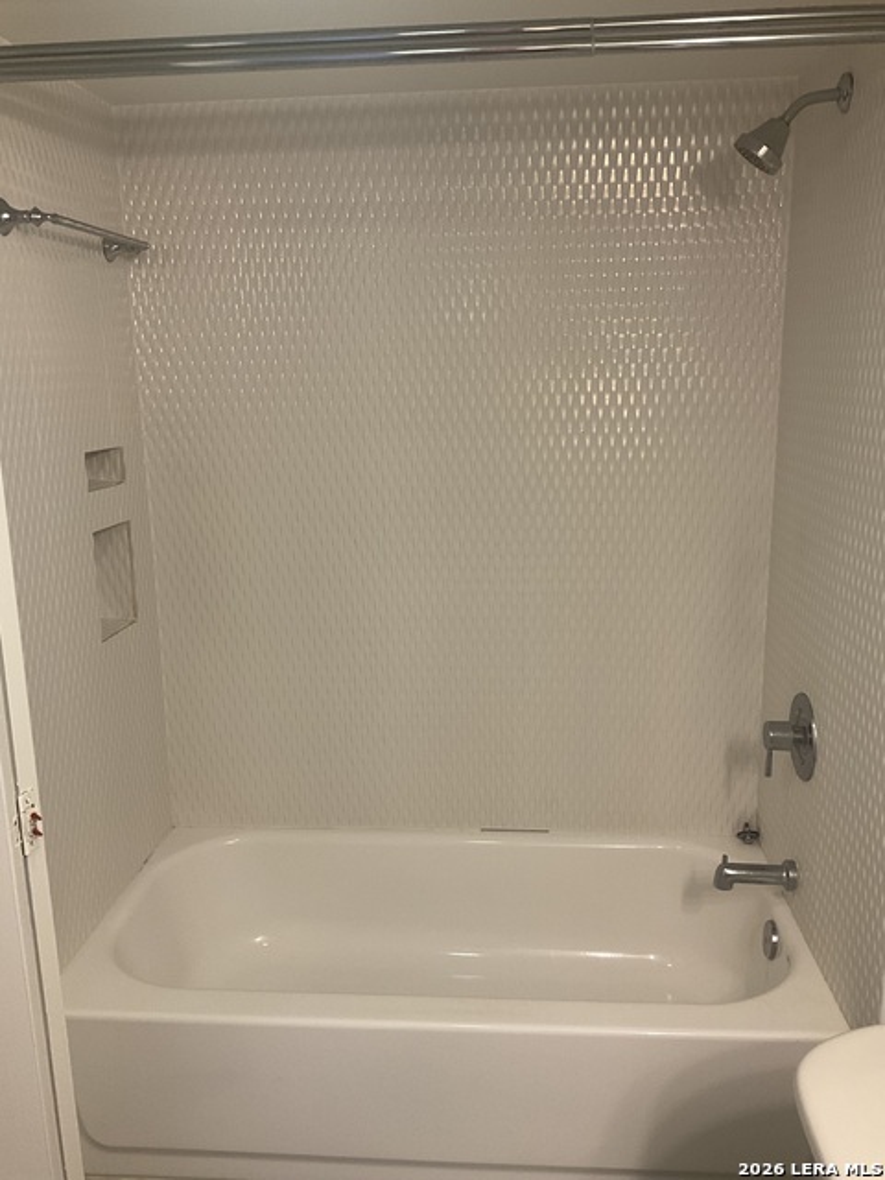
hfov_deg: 48.2
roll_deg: +0.8
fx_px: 989
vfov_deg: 61.7
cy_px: 590
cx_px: 442
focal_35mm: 29
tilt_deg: -11.9
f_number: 1.8
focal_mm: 3
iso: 100
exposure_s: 1/60
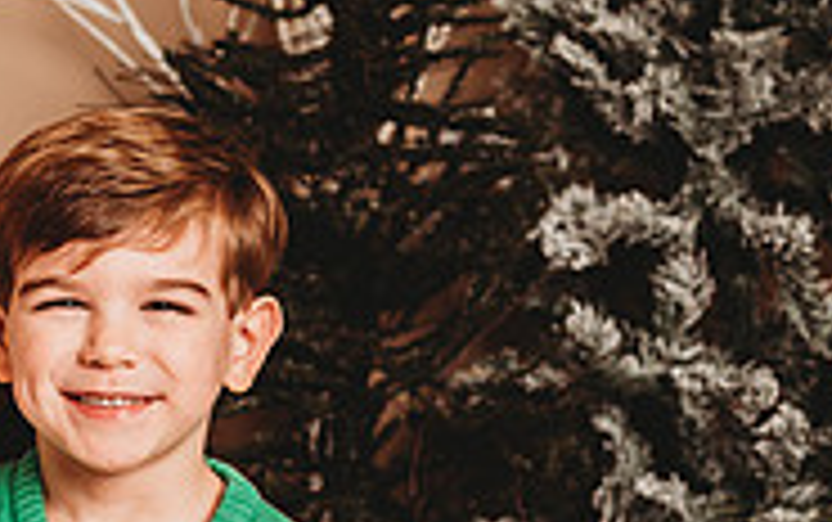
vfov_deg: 8.9
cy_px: 461
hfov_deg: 13.9
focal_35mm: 147
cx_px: -99
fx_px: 3336
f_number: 4
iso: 100
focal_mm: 46
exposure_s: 1/160
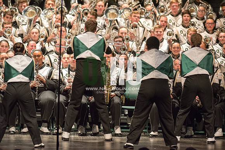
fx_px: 1875
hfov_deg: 6.9
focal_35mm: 300
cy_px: 75
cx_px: 112
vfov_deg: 4.6
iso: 4000
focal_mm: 300
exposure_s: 1/500
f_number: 2.8
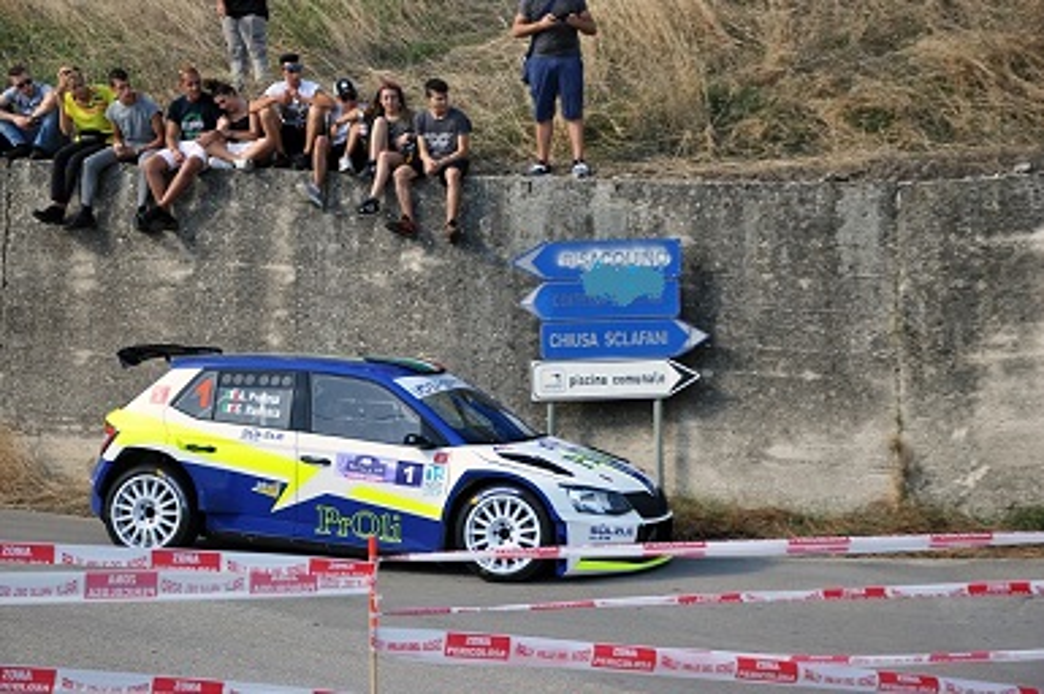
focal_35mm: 87
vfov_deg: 15.7
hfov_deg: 23.4
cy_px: 347
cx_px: 522
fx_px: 2521
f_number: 5
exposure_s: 1/1000
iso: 500
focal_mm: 58
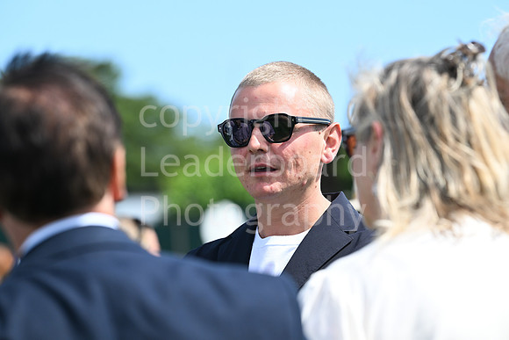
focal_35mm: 200
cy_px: 170
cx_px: 254
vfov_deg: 6.9
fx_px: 2828
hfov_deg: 10.3
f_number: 5.6
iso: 400
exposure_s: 1/1600
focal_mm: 200
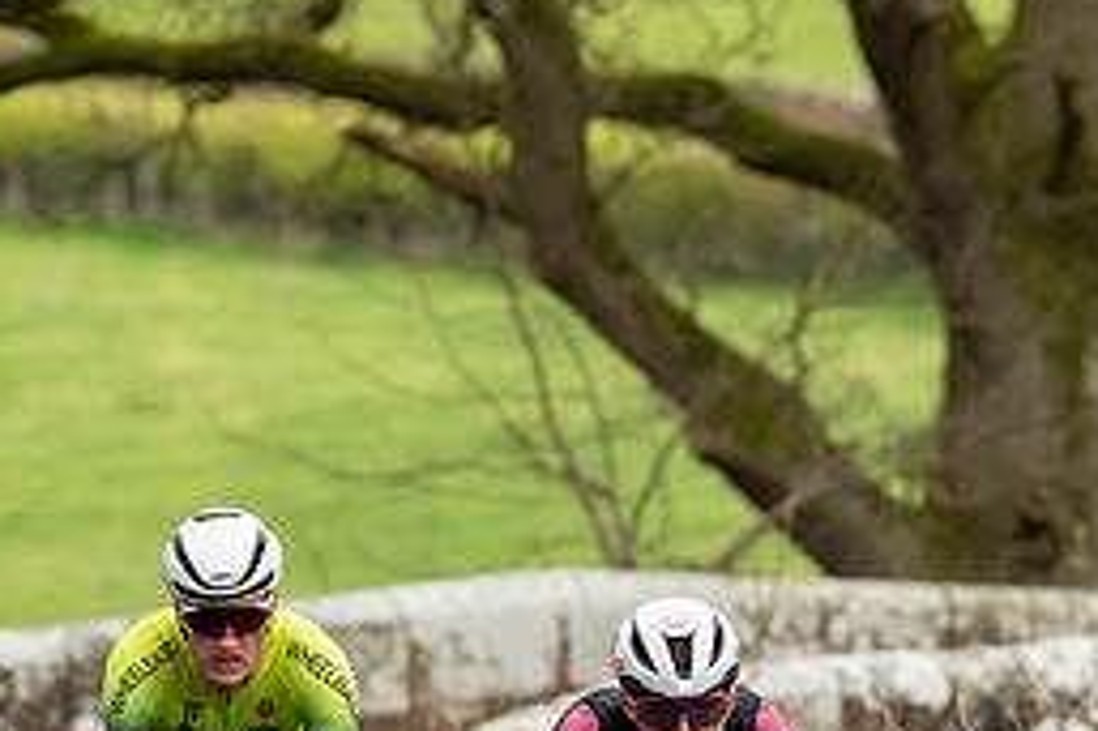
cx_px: 778
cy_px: 822
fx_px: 17739
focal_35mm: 582
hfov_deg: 3.5
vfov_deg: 2.4
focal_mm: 194
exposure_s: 1/1000
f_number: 4
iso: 1250
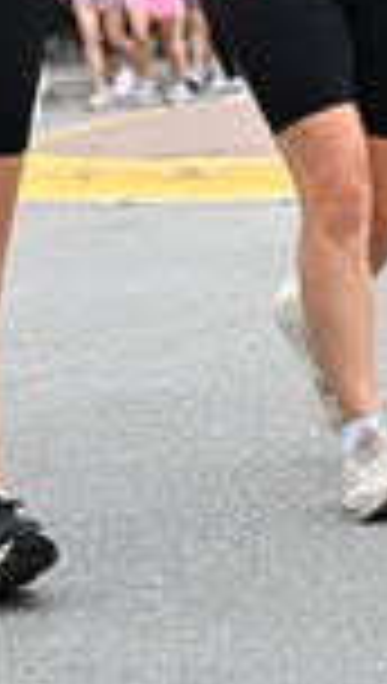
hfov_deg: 5.6
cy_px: -234
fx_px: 3923
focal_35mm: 216
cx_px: 304
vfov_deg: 9.8
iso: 1600
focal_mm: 57
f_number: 4
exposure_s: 1/800
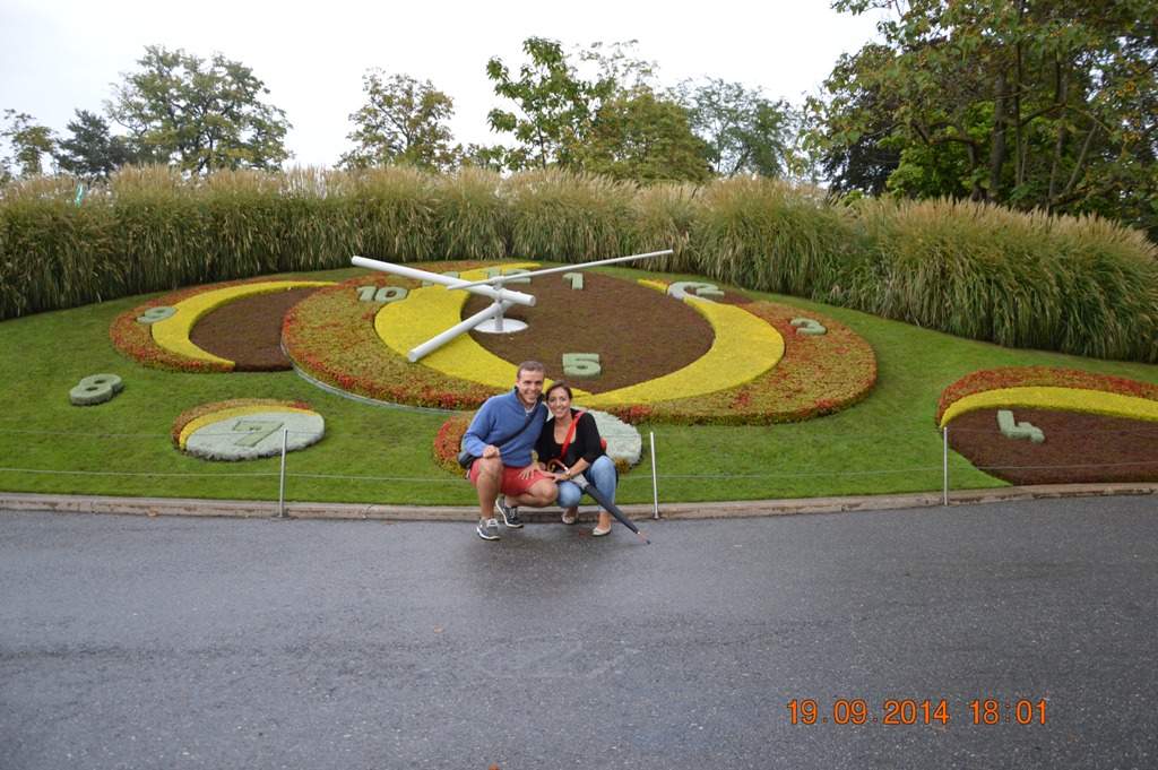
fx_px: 868
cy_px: 385
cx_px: 579
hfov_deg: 67.4
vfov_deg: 47.9
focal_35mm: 27
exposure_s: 1/80
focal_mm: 18
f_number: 4.5
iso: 400
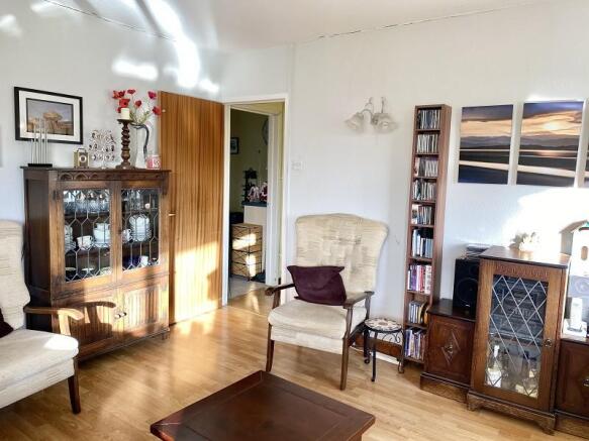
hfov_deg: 67.3
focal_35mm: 26
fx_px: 442
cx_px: 294
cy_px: 220
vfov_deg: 53.0
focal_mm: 4.25
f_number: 1.8
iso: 32
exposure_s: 1/100
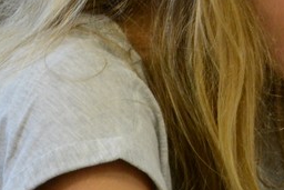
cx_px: 547
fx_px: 2131
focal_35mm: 270
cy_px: 23
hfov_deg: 7.4
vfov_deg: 5.1
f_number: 5.3
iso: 1600
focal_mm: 45
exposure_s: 1/100
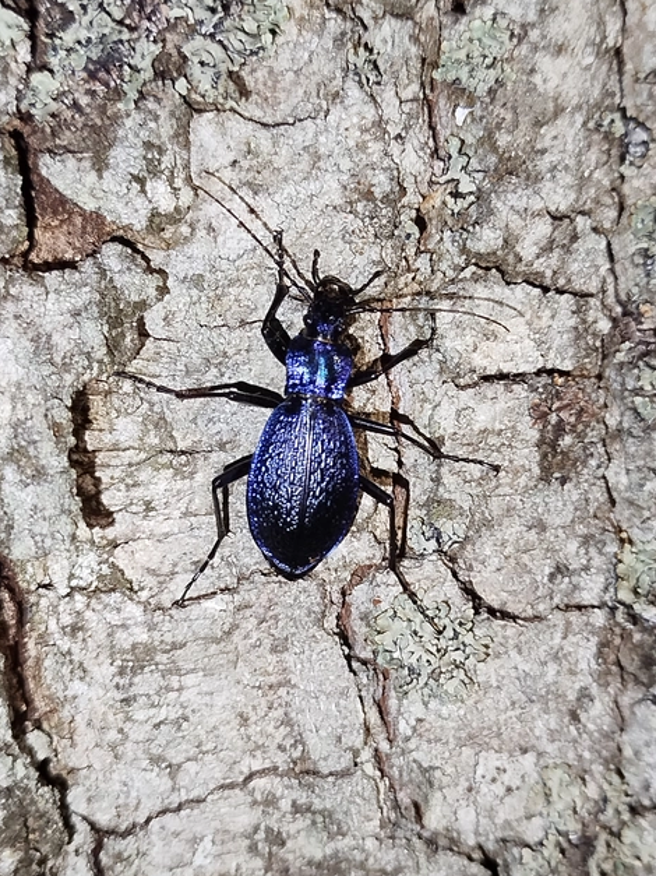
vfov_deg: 38.9
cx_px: 327
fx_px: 1239
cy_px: 439
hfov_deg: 29.7
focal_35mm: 49
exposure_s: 1/33
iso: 160
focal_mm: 5.31
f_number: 1.7
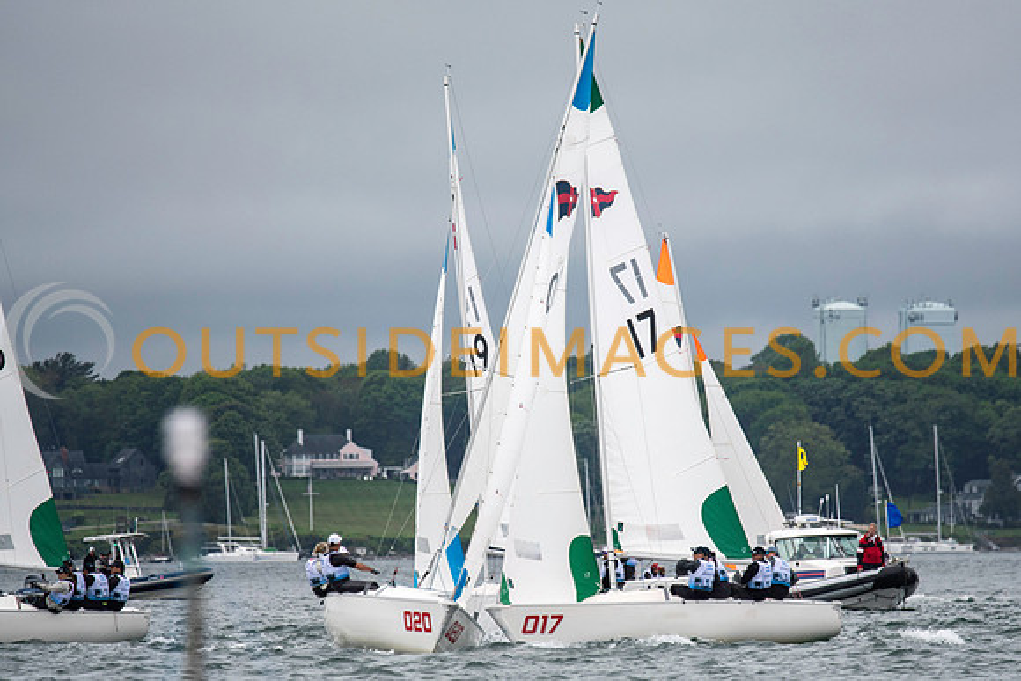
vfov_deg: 2.8
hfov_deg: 4.2
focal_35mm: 494
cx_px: 558
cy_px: 371
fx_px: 14011
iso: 250
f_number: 4
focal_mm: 300
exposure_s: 1/2500
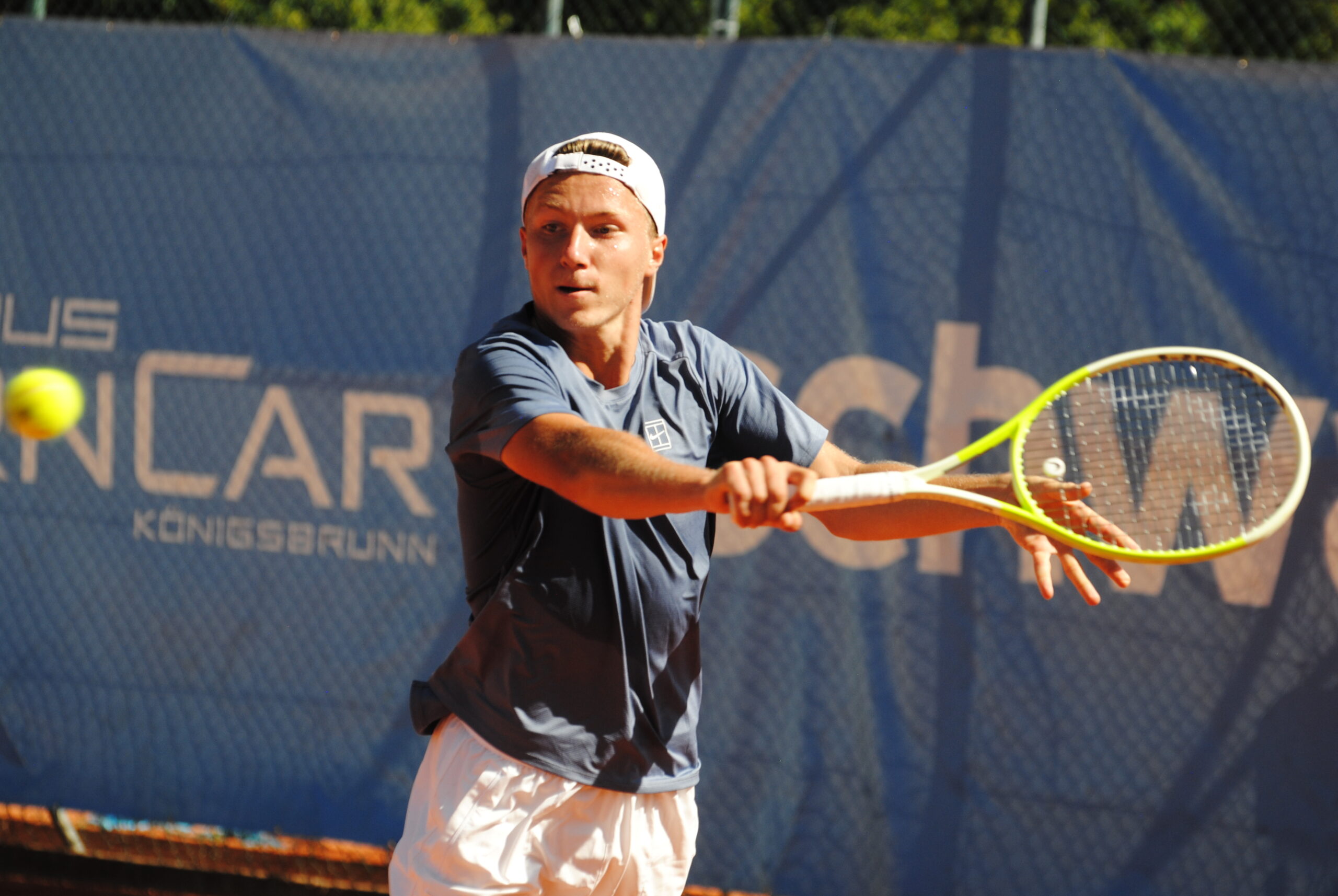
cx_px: 669
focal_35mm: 188
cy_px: 448
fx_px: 6977
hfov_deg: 11.0
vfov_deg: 7.3
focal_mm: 125
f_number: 4.8
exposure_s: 1/1000
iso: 180
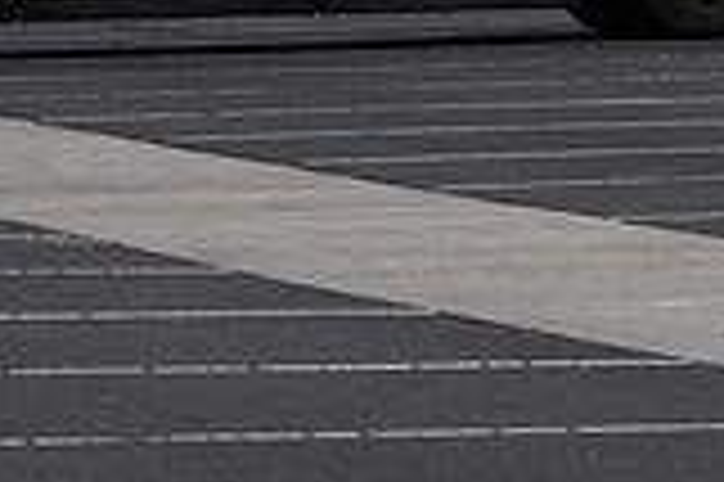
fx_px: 7112
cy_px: -158
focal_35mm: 354
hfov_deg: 5.8
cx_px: 36
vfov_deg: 3.9
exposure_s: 1/200
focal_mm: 98
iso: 800
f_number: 5.6
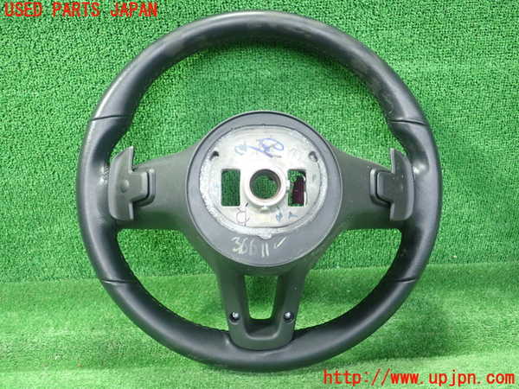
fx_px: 450
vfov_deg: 46.8
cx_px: 260
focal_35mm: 30
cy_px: 194
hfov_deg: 60.0
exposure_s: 1/100
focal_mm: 5.5
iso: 800
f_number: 2.3
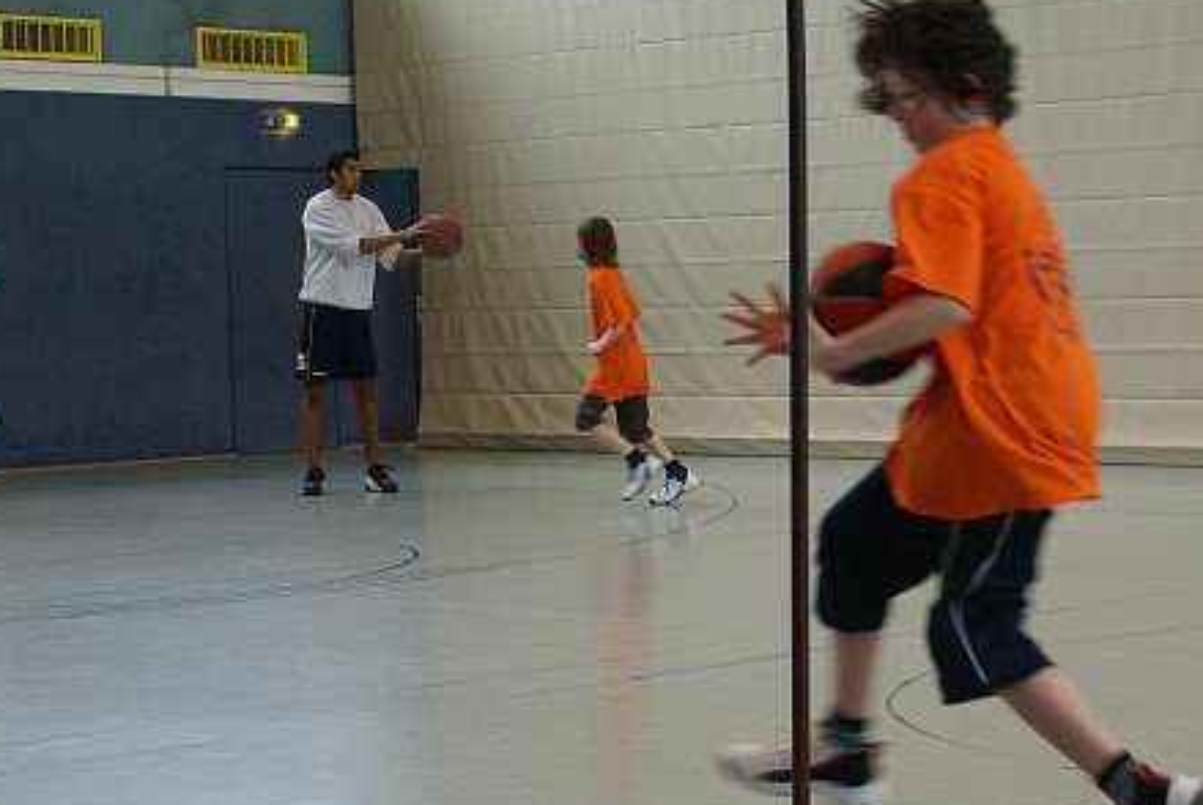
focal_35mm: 82
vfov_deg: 16.7
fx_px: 2744
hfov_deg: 24.6
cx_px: 839
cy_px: 478
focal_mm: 30
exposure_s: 1/125
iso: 500
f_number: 5
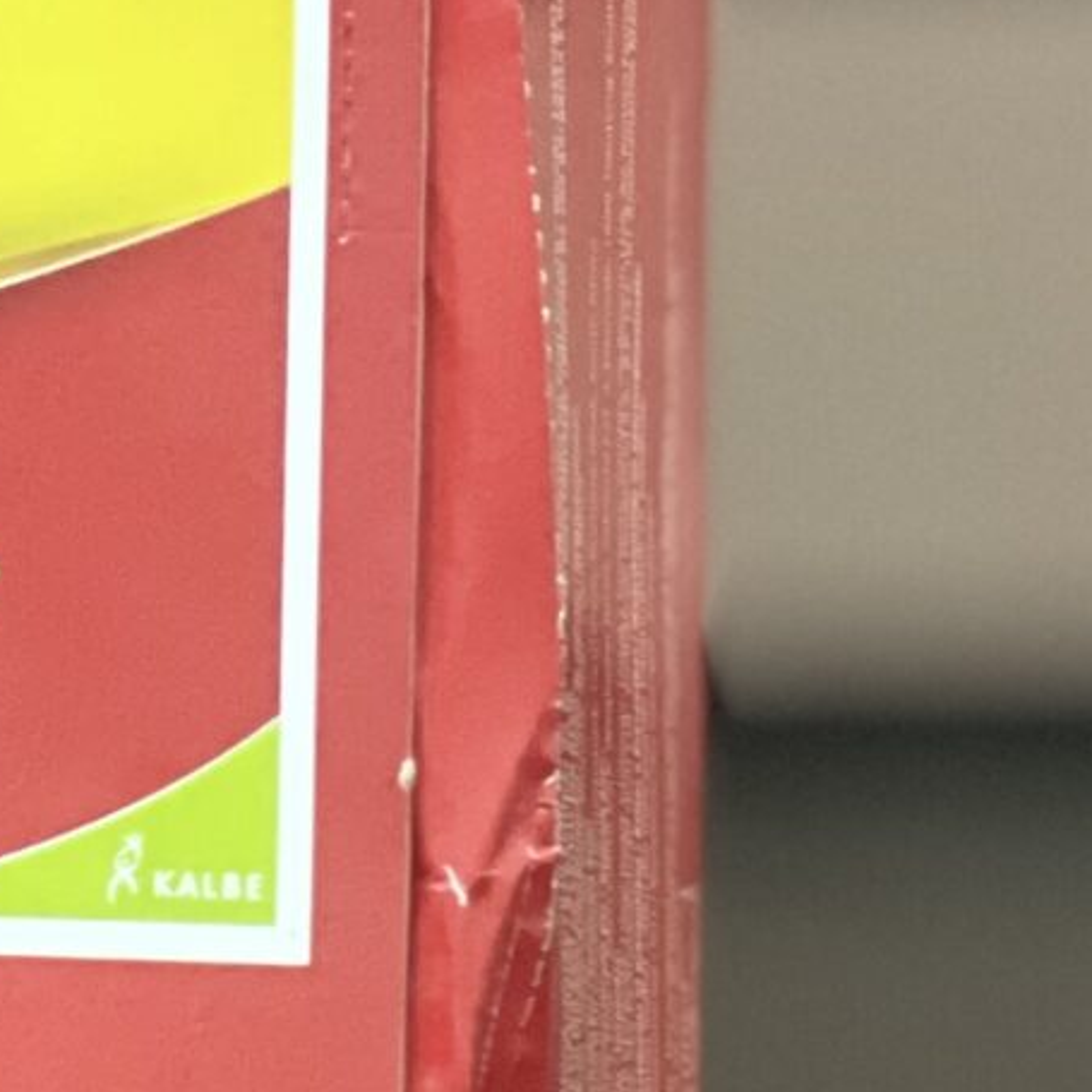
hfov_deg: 4.5
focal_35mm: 383
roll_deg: -0.1
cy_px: -206
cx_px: -996
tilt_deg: -3.6
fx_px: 13669
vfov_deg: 4.6
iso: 400
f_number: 2.8
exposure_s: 1/19
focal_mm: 9
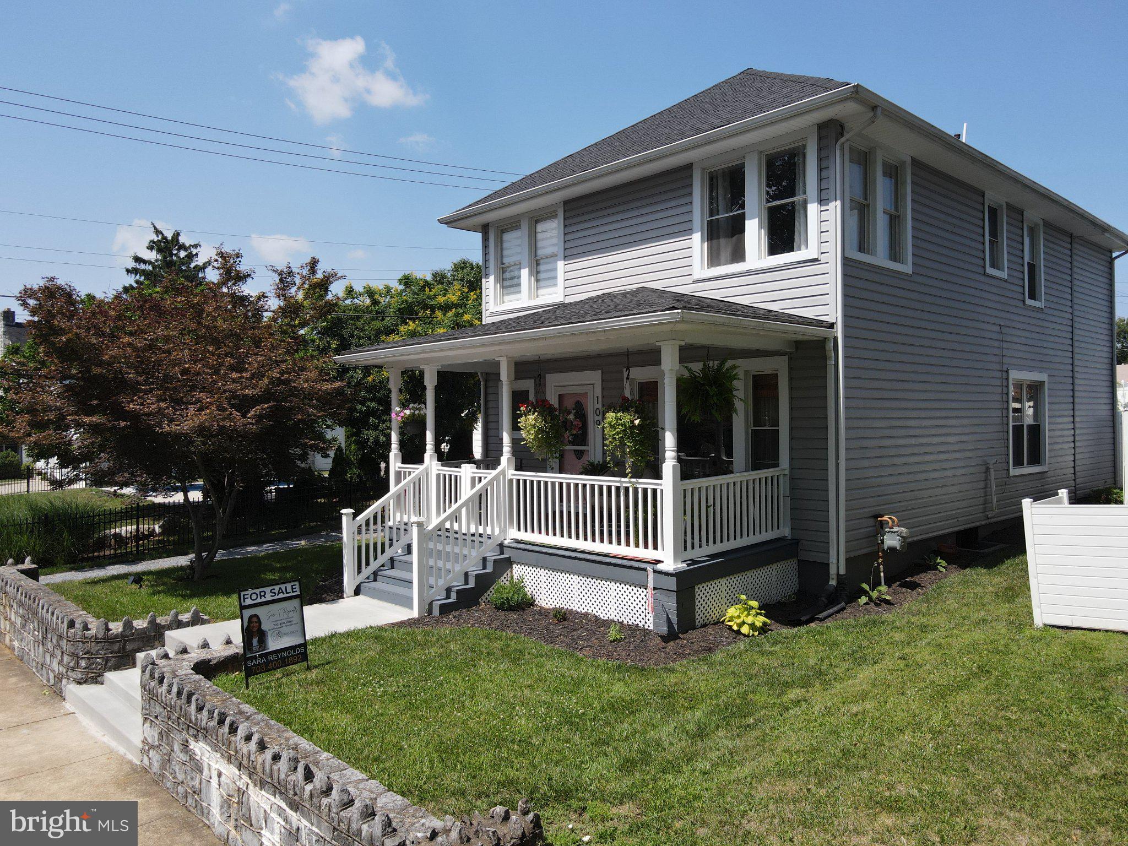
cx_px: 564
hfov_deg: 71.6
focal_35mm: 24
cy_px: 423
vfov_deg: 56.8
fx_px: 782
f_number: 2.8
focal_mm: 4.5
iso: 100
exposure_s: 1/725
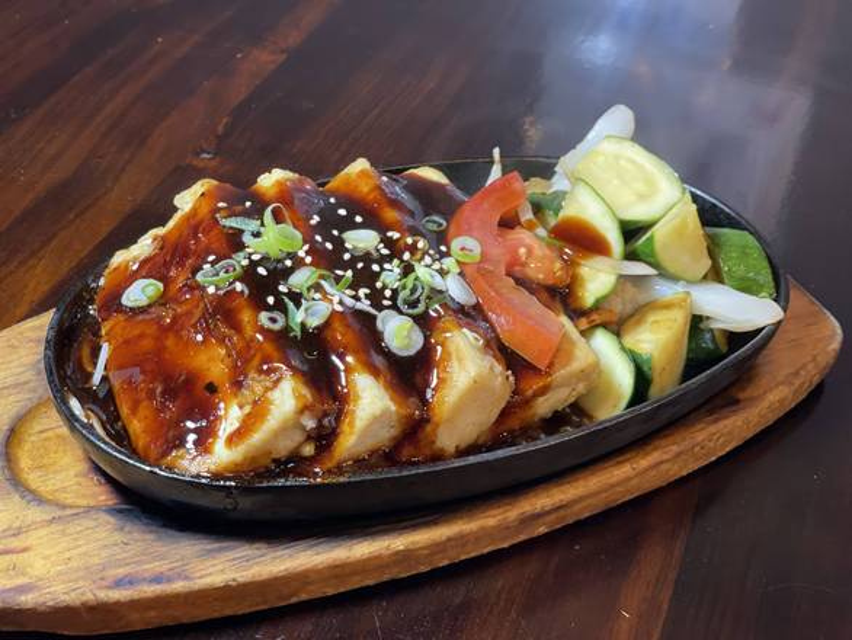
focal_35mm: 52
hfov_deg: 36.8
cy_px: 320
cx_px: 426
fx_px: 1280
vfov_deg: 28.1
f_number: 2
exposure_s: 1/33
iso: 160
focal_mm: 6
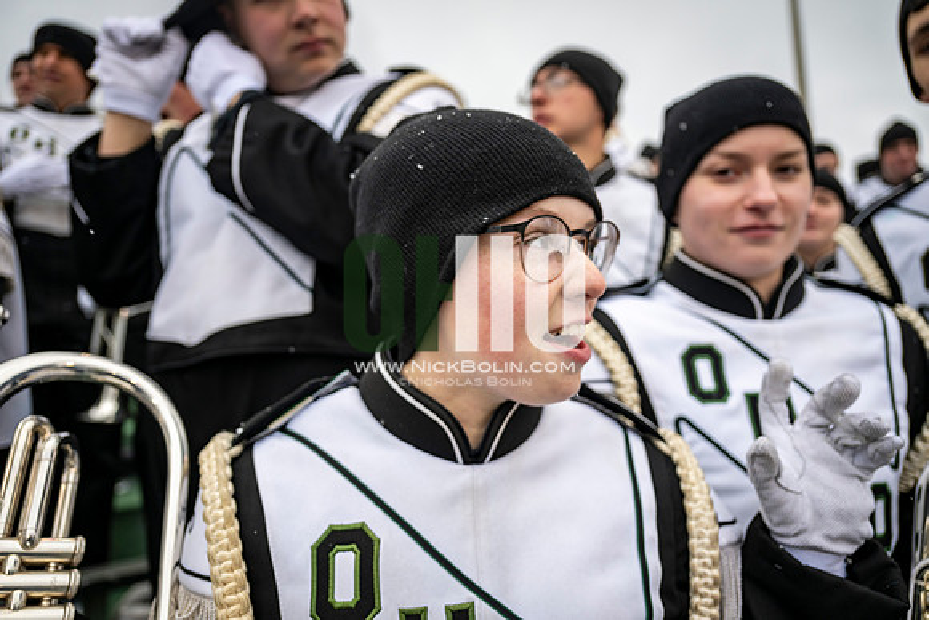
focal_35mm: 24
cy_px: 310
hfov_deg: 73.7
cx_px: 464
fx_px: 619
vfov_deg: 53.2
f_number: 2.8
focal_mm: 24
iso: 160
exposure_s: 1/500
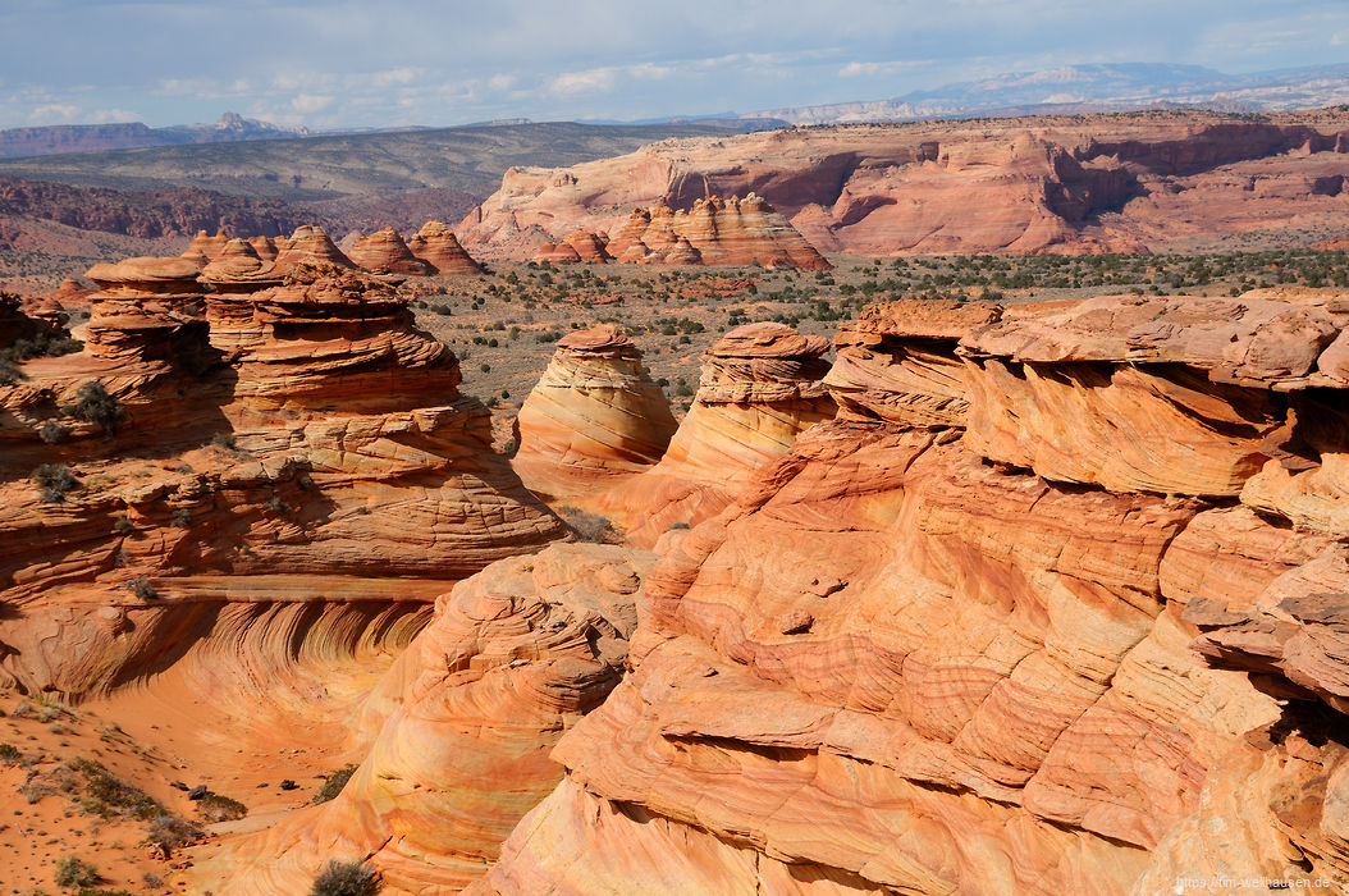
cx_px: 674
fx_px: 2919
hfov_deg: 26.0
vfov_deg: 17.4
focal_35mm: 78
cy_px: 448
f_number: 11
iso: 200
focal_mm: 52
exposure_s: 1/500
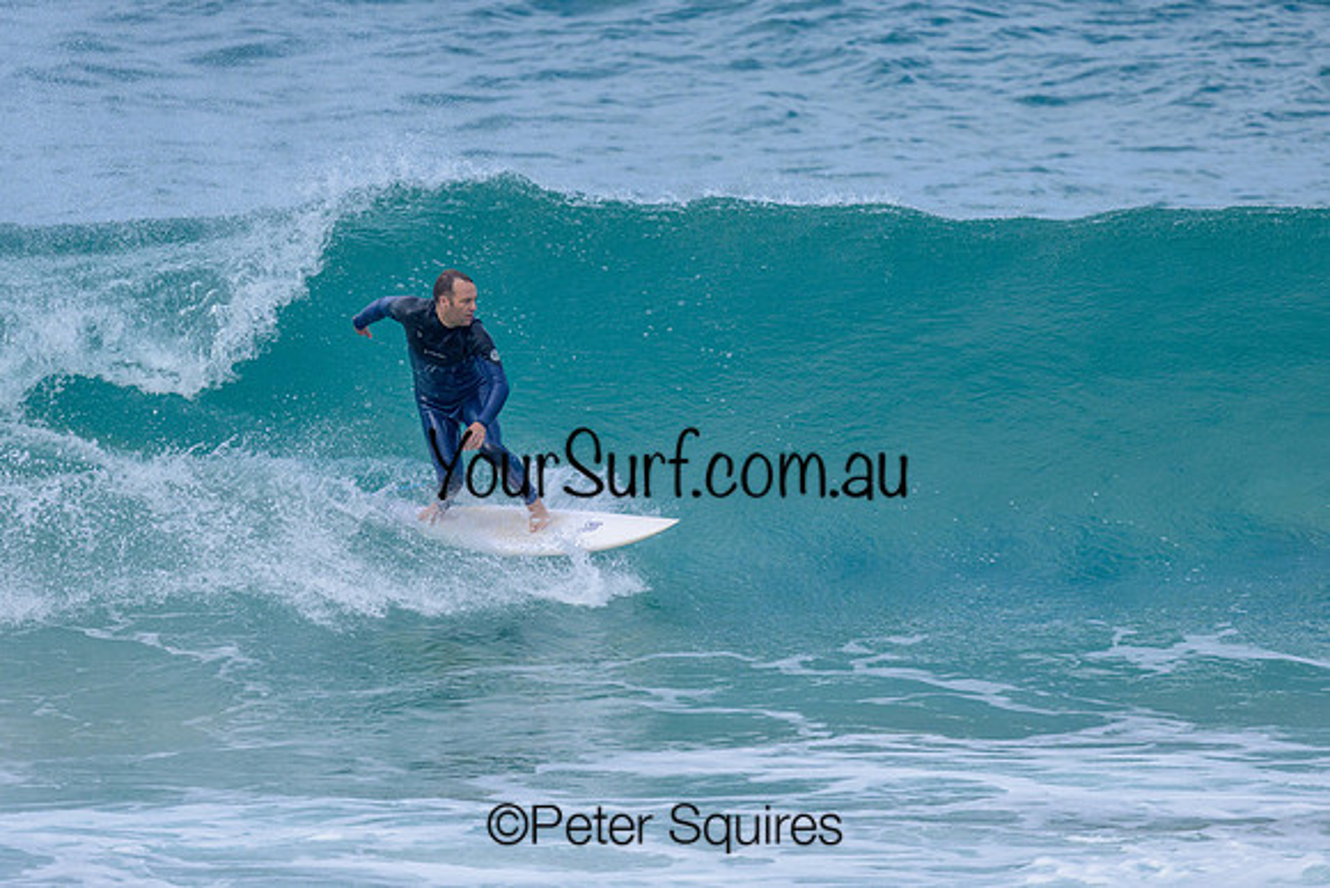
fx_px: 40625
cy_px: 352
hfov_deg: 1.9
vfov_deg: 1.3
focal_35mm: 1099
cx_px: 529
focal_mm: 800
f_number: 6.3
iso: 560
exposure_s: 1/2000
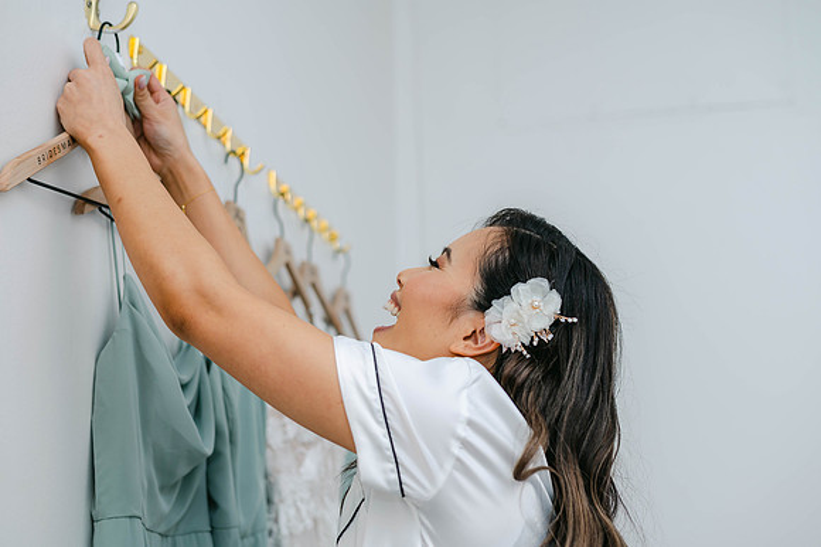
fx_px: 1169
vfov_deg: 26.3
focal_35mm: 51
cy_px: 274
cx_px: 416
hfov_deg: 38.7
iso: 100
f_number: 2.8
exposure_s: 1/160
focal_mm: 50
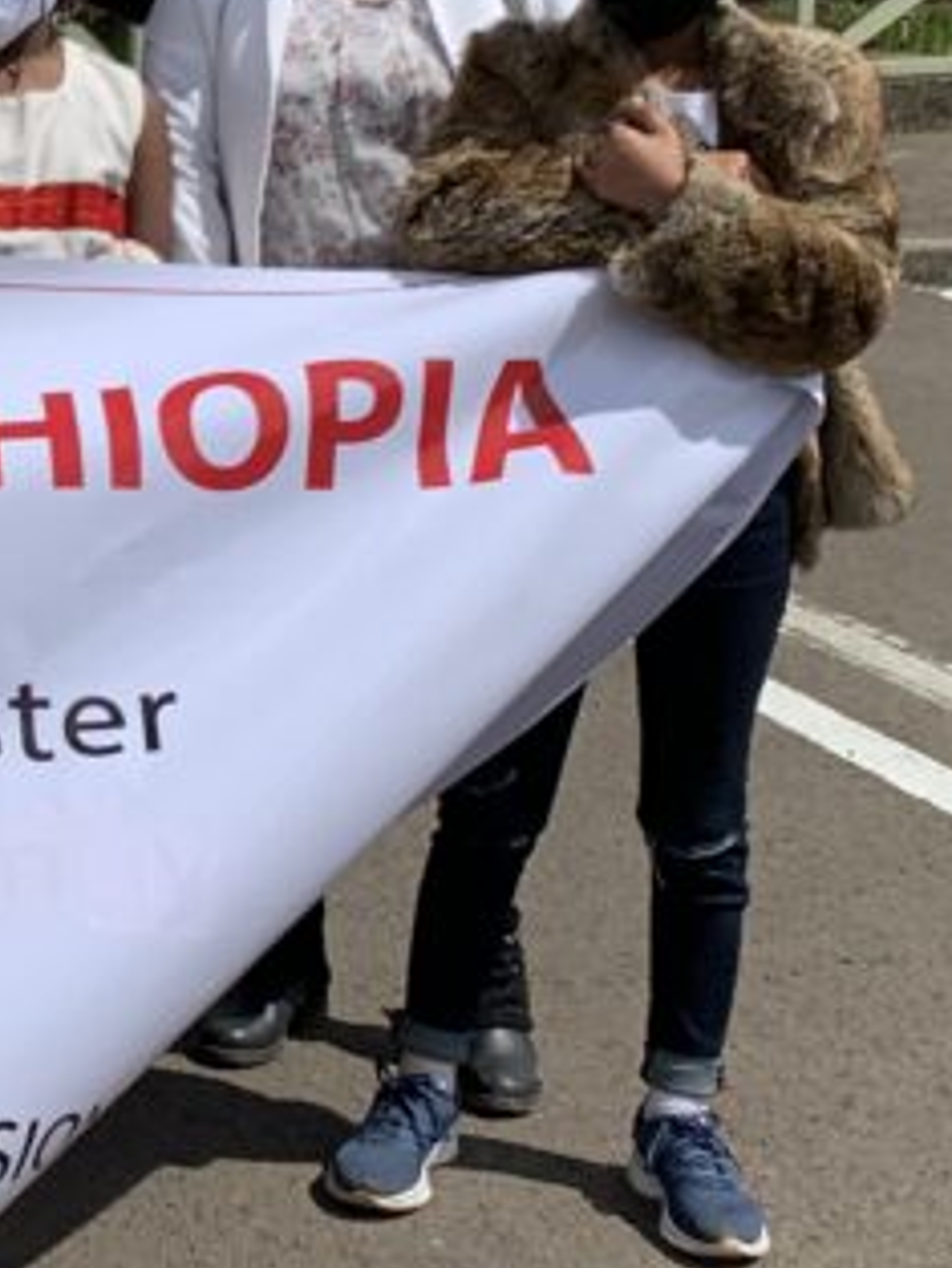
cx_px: -721
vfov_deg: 22.8
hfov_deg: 15.2
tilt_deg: -8.8
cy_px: 361
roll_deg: +1.6
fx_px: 3115
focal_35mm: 85
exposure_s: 1/6061
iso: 25
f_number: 1.8
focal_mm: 4.25
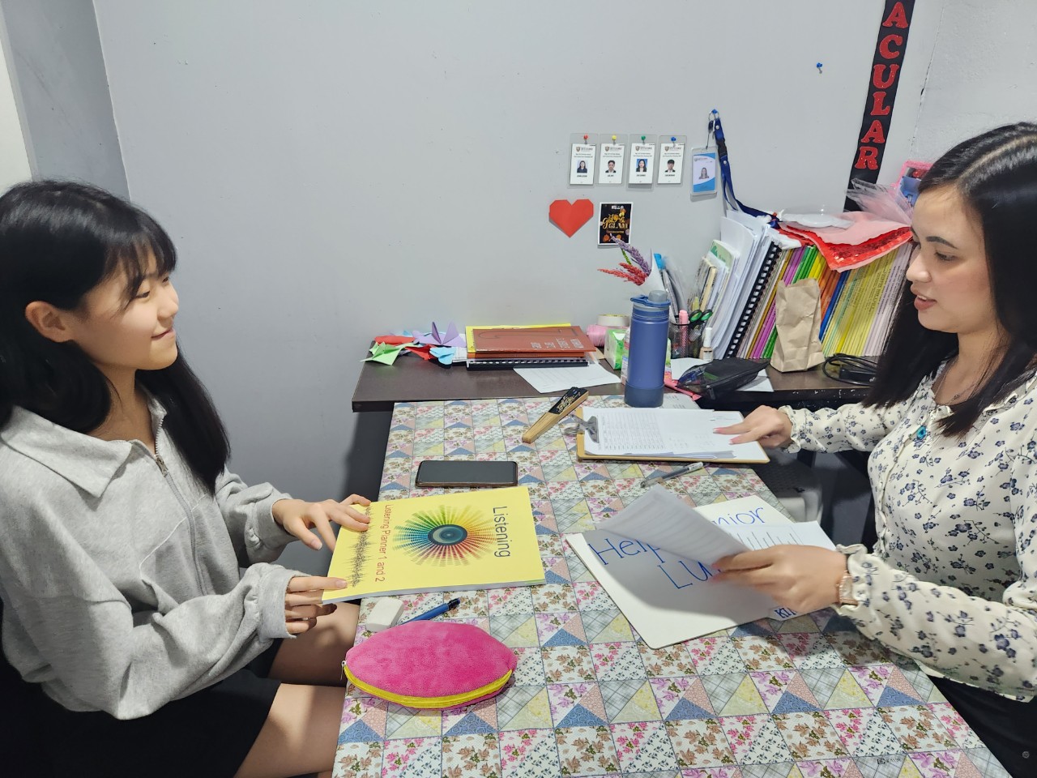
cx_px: 518
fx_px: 689
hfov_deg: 73.9
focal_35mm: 23
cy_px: 389
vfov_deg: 58.9
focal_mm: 5.4
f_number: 1.8
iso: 500
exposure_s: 1/40
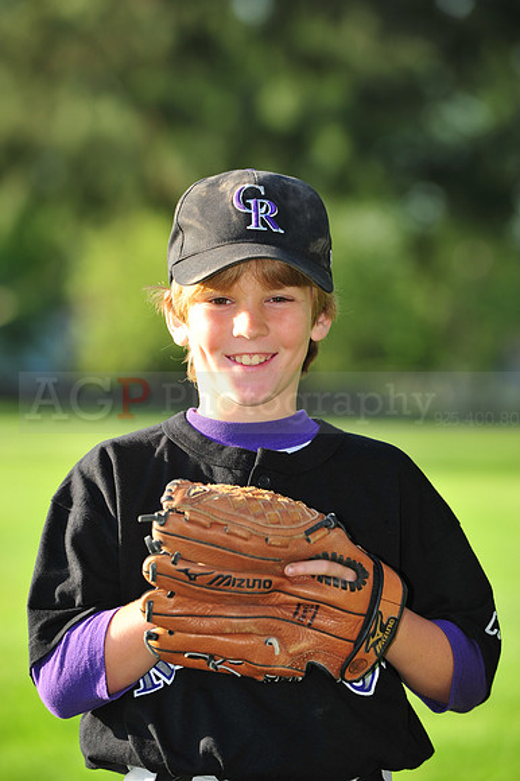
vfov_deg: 12.5
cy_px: 390
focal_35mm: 165
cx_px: 260
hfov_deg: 8.3
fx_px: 3579
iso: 200
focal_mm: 165
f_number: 5
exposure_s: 1/400
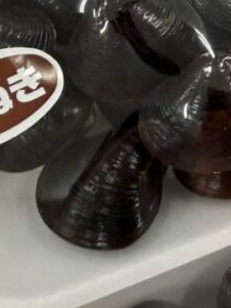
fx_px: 756
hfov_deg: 14.6
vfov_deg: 21.4
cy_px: -58
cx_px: 449
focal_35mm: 85
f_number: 2.2
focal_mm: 2.22
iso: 250
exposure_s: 1/120
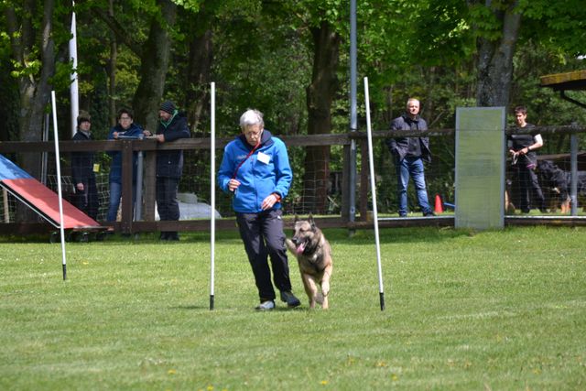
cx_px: 293
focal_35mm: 300
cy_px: 196
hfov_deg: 6.9
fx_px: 4884
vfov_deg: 4.6
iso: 400
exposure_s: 1/500
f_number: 5.6
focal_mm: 200
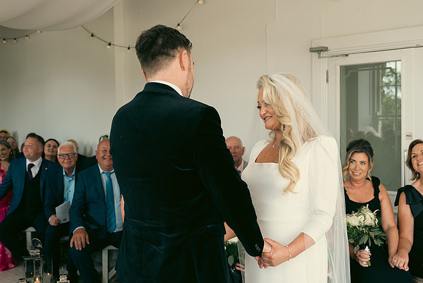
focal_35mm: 49
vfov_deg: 27.5
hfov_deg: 40.3
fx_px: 576
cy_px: 142
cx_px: 212
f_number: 3.5
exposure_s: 1/160
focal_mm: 33
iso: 320
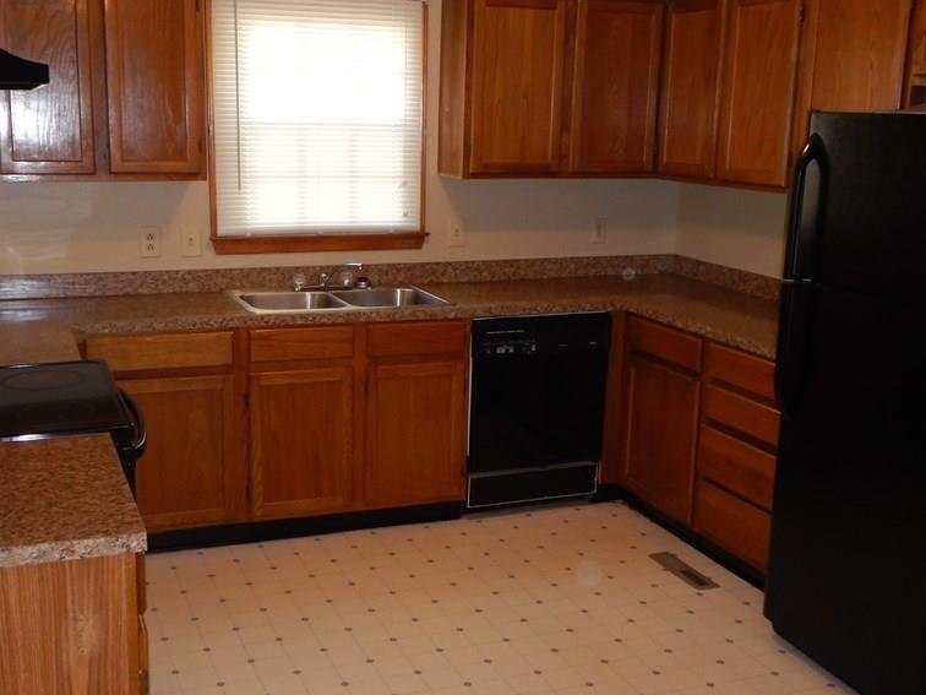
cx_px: 431
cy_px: 371
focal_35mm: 42
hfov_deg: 44.8
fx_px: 1124
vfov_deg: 34.3
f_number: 4.2
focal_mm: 5.6
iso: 320
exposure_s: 1/30
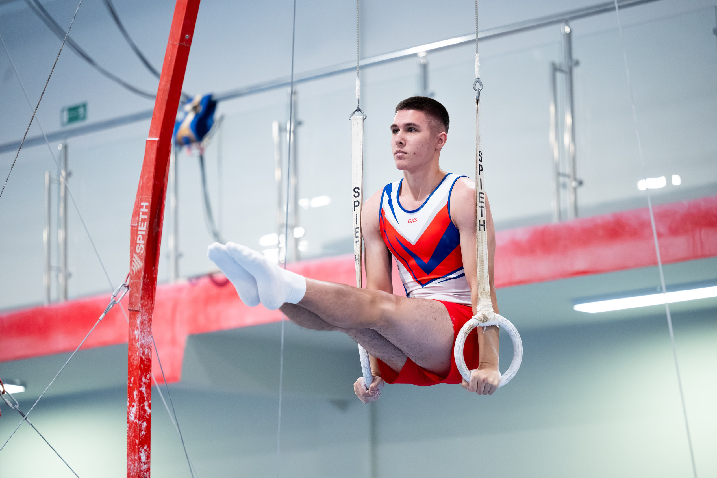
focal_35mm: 126
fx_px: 2509
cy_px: 240
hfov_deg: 16.3
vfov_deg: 10.9
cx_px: 359
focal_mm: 125
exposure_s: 1/640
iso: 5000
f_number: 2.8
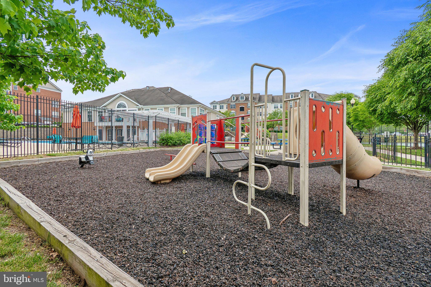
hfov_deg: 100.4
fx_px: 180
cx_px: 216
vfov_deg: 77.3
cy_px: 144
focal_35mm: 15
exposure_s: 1/800
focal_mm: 10
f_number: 5.6
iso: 400
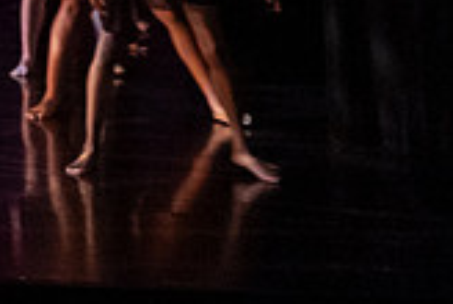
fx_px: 2118
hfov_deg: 11.4
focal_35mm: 168
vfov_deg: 7.9
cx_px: -346
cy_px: -296
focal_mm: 28
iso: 6400
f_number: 4
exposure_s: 1/160
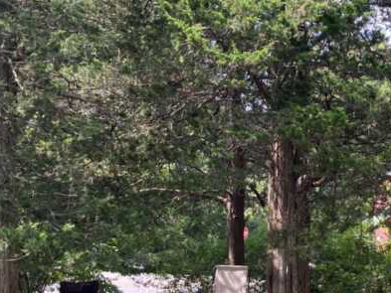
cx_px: 346
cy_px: 127
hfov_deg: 25.9
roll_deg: -1.2
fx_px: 825
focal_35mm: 73
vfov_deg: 20.2
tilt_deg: +5.4
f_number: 1.8
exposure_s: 1/160
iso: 25
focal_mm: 3.99
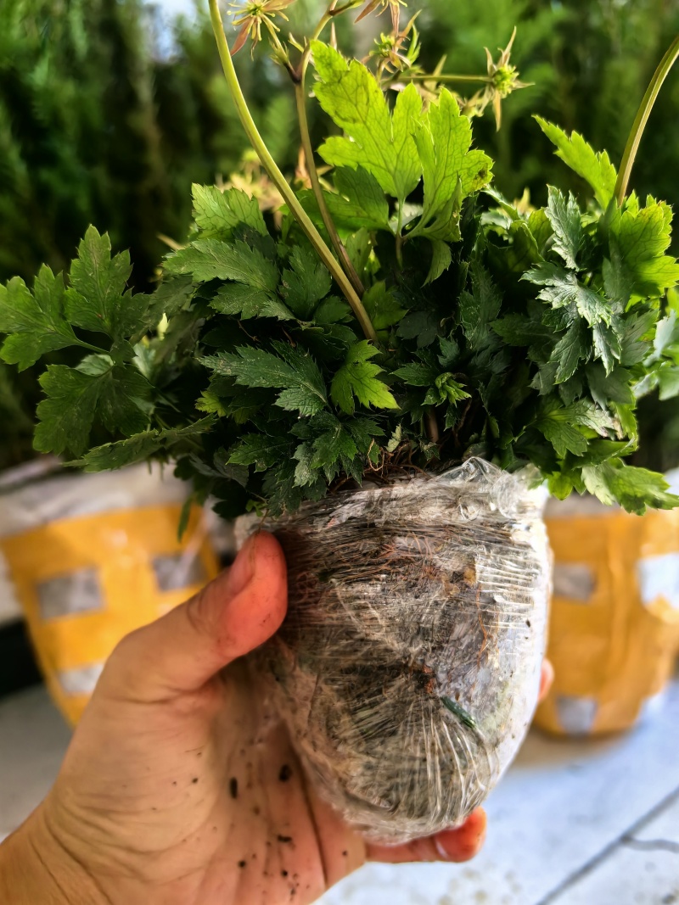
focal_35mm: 27
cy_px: 452
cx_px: 340
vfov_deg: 65.3
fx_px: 706
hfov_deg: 51.3
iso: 100
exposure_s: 1/100
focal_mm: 5.75
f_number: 2
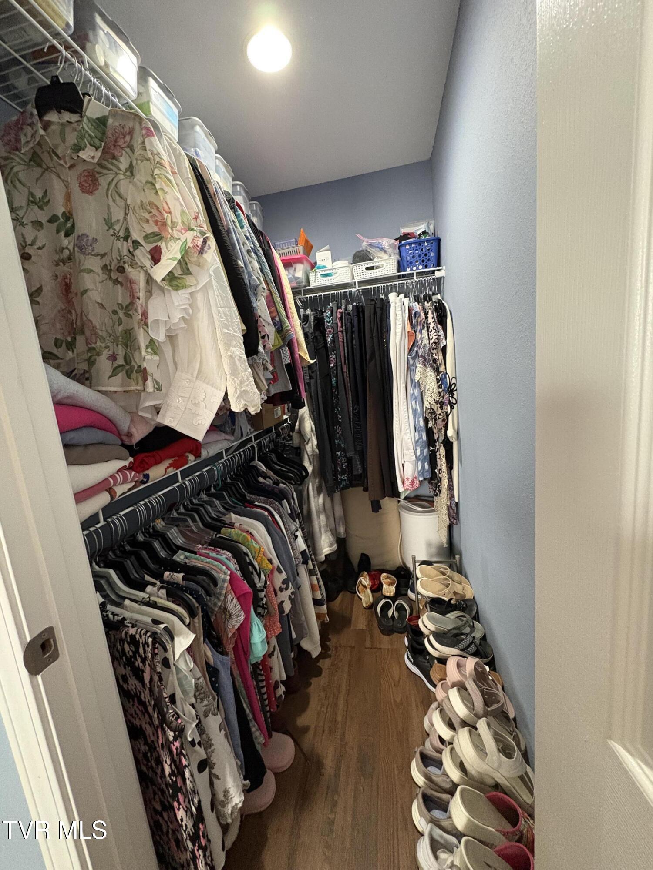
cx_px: 326
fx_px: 352
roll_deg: +5.8
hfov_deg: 85.7
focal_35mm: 14
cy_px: 435
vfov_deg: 102.1
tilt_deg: -8.5
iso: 800
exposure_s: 1/60
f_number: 2.2
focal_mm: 2.22
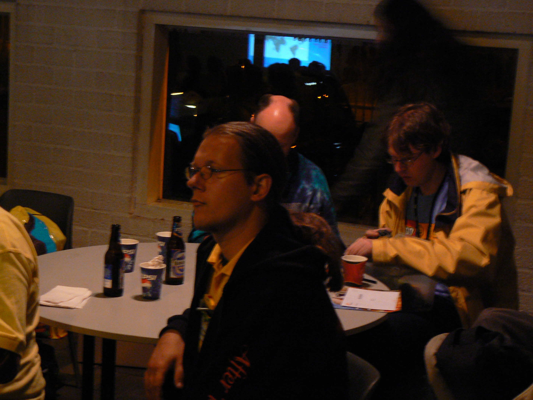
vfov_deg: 20.2
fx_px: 1124
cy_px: 200
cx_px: 266
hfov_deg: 26.7
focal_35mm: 73
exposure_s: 1/4
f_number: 3.2
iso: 200
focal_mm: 12.2
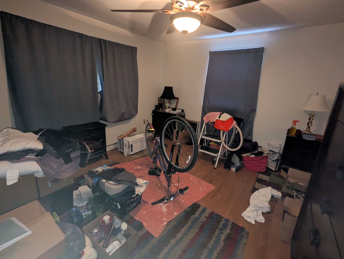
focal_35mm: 16
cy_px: 130
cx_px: 172
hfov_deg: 94.4
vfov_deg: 78.2
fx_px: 159
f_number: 2.2
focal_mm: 2.35
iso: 675
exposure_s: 1/24
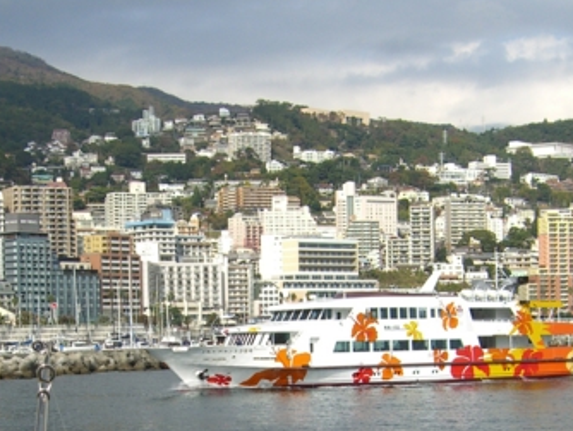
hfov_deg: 21.5
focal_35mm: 91
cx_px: 242
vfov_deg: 16.0
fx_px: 1507
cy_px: 424
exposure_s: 1/200
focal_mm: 7.9
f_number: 8
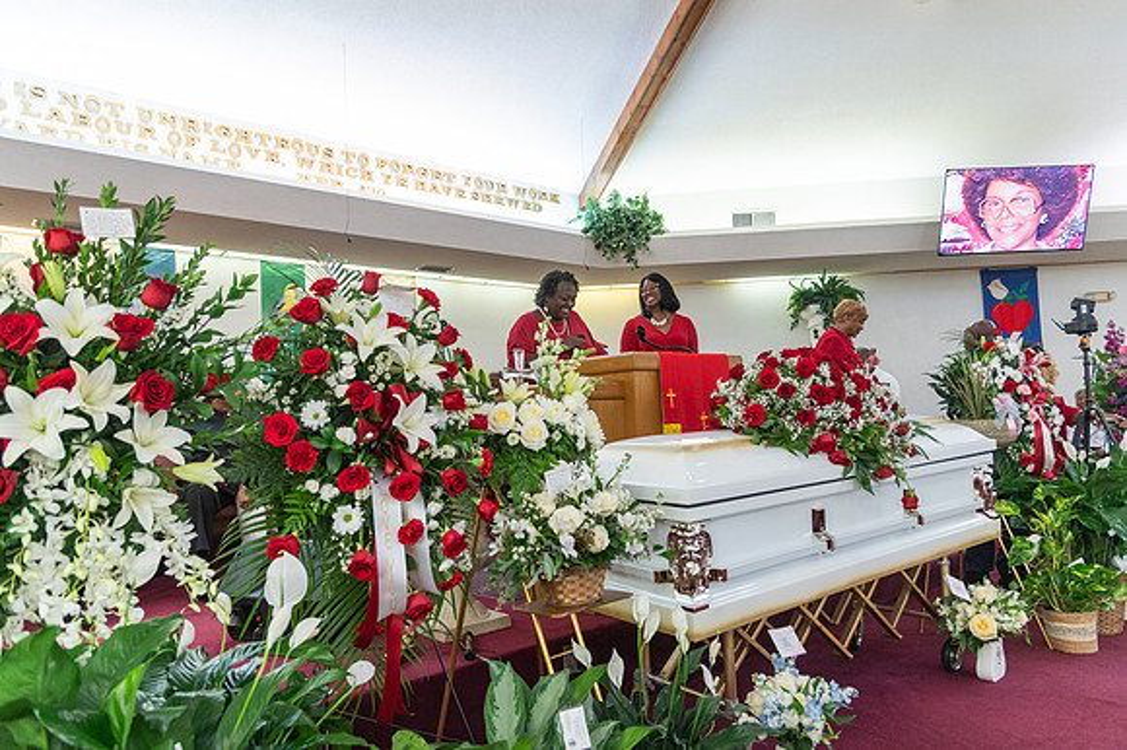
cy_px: 376
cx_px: 568
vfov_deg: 52.2
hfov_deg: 72.7
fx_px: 766
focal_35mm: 24
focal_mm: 24
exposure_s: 1/100
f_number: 4
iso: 1600
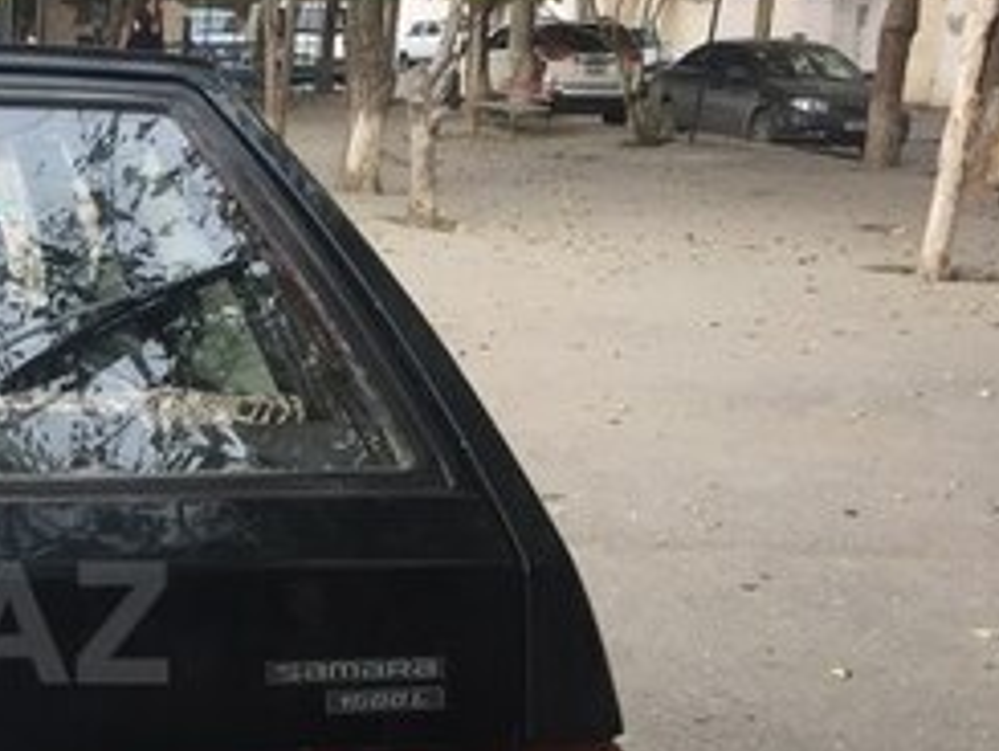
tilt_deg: -15.7
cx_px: -249
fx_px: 2252
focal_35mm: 78
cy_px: 622
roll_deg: -1.4
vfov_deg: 18.7
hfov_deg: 22.7
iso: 50
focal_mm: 4.15
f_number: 2.2
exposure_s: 1/100
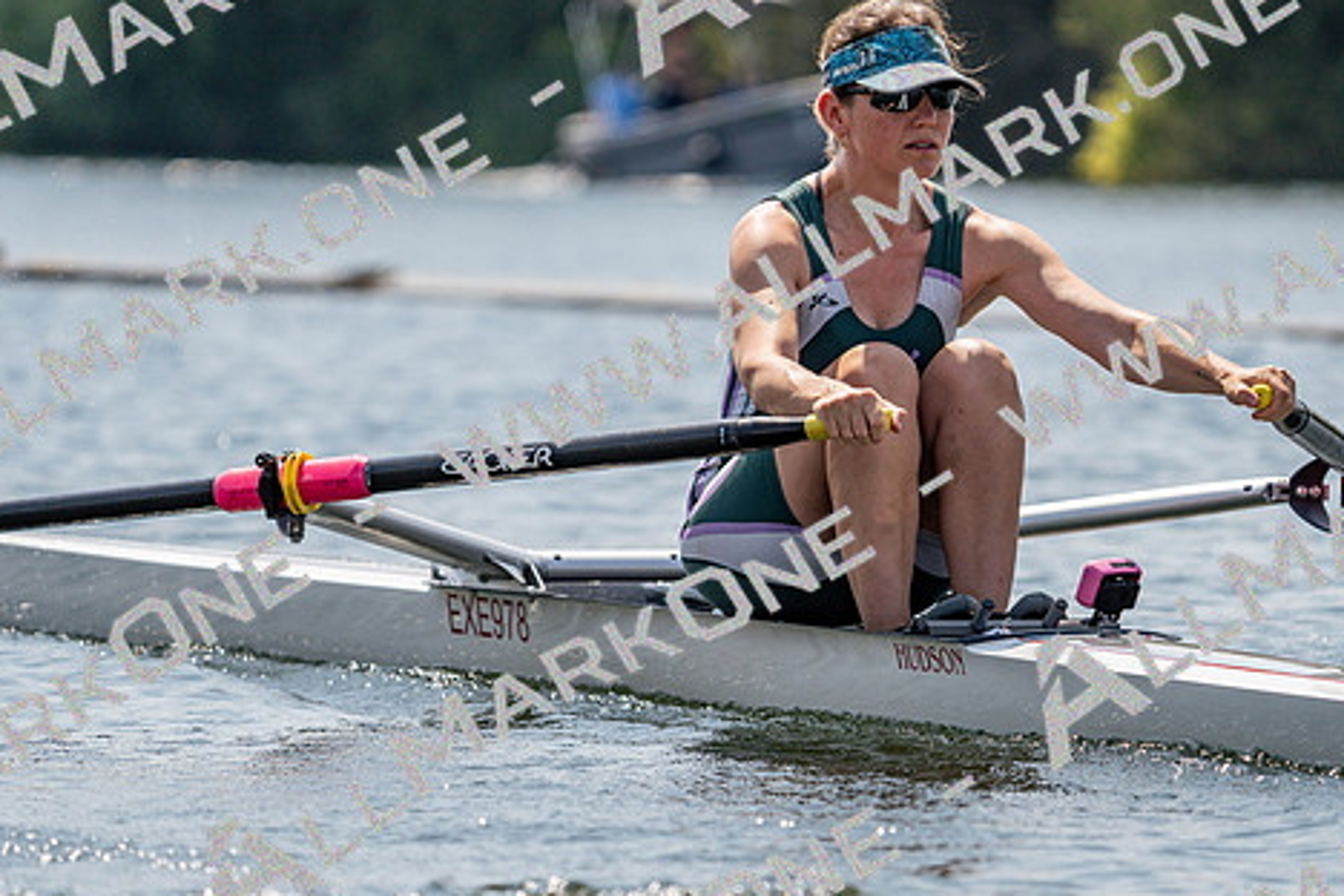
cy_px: 498
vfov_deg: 3.6
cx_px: 790
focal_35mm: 383
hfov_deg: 5.4
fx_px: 14298
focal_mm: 309
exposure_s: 1/1600
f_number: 6.3
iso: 160
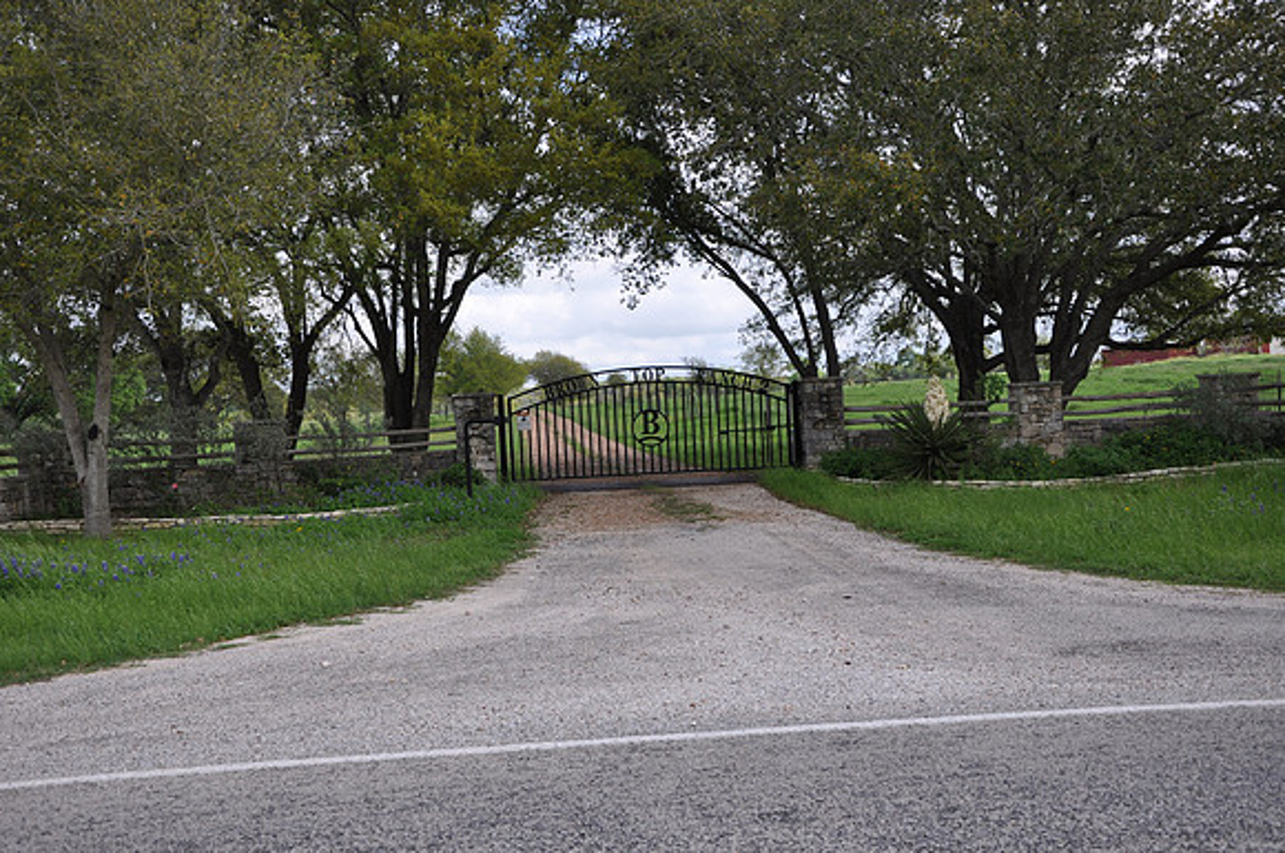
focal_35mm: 39
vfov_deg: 34.1
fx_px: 1390
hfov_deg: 49.6
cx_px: 642
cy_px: 426
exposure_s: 1/160
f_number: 6.3
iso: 200
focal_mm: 26
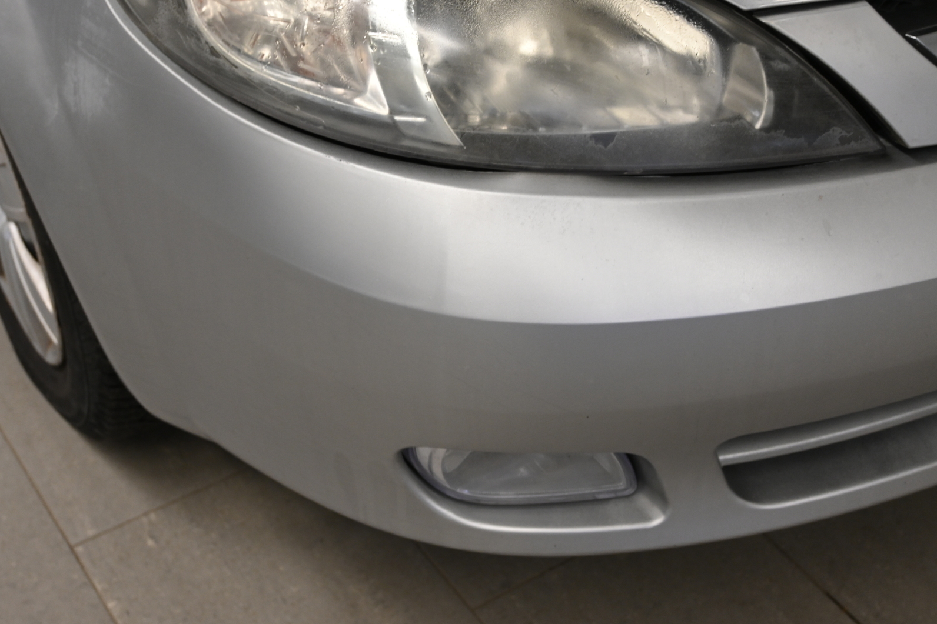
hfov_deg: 34.5
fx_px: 1509
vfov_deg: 23.4
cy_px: 316
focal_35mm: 58
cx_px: 473
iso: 560
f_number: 5.6
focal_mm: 38
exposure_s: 1/60
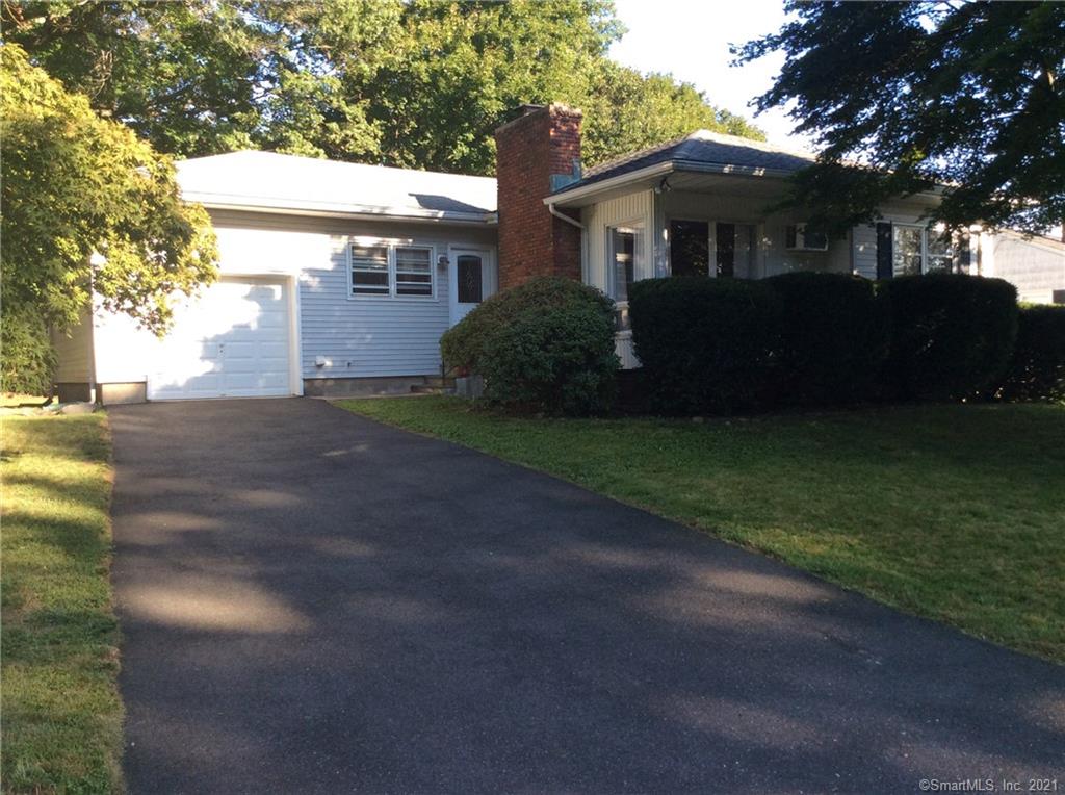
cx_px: 532
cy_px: 398
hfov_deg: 56.9
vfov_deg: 44.0
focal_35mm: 32
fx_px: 983
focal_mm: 3.3
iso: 32
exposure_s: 1/229
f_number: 2.4
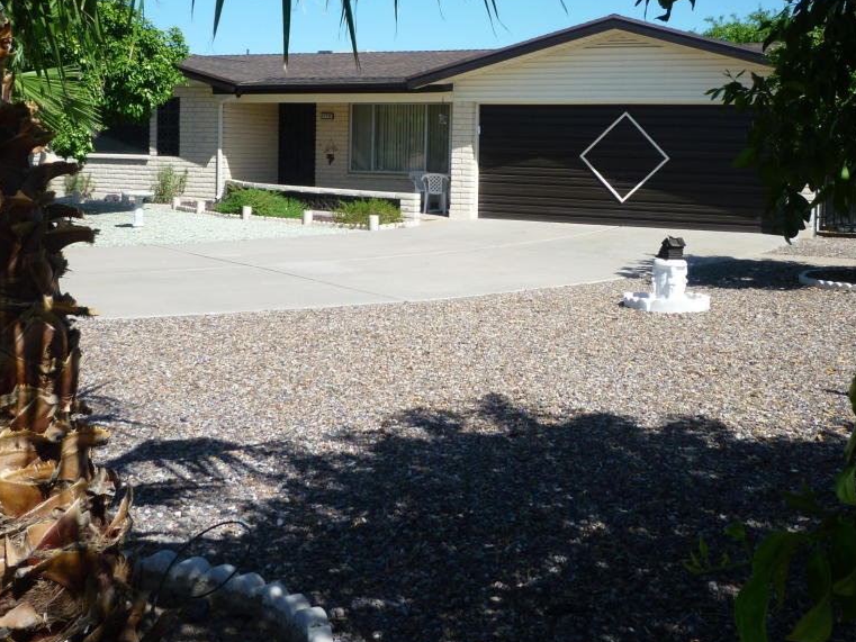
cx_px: 430
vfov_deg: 36.5
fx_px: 965
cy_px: 221
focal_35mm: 39
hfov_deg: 47.9
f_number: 4
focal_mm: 5.2
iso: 80
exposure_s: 1/640
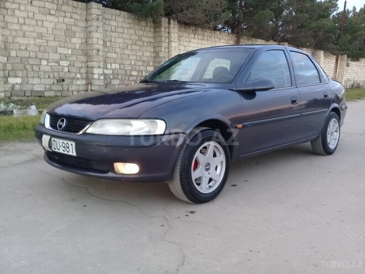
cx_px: 182
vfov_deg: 45.4
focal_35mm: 31
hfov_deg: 58.4
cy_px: 137
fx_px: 327
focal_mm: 3.3
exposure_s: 1/33
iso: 64
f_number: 2.2
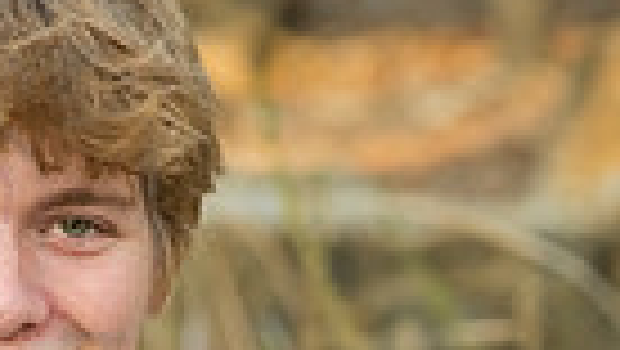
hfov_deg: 5.2
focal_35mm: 410
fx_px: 6748
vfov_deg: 3.0
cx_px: -36
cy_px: 624
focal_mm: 120
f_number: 7.1
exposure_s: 1/500
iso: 800
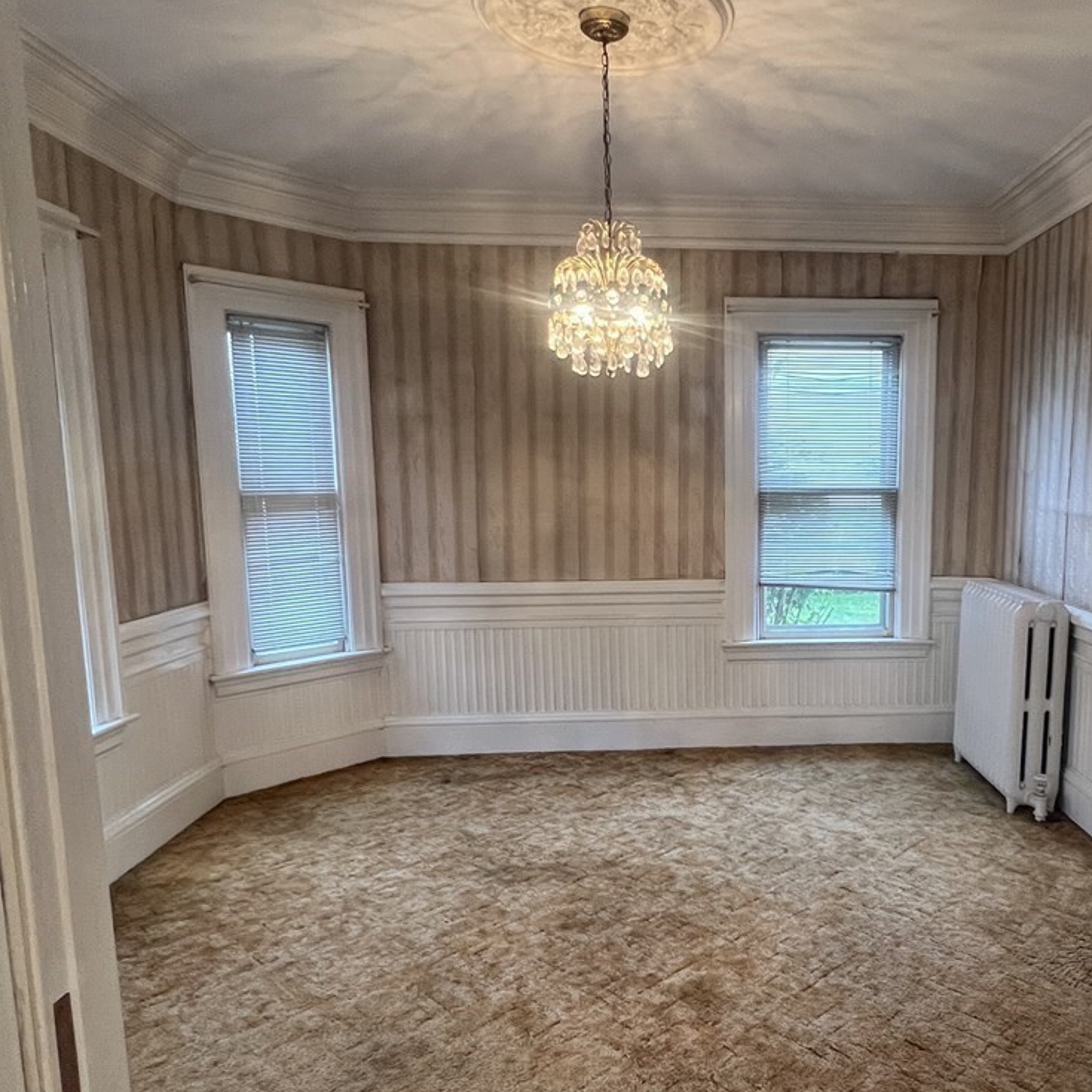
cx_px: 738
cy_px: 603
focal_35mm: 24
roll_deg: +0.1
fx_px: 857
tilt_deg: -6.7
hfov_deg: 63.2
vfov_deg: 64.9
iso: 200
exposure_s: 1/120
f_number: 1.8
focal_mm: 1.57
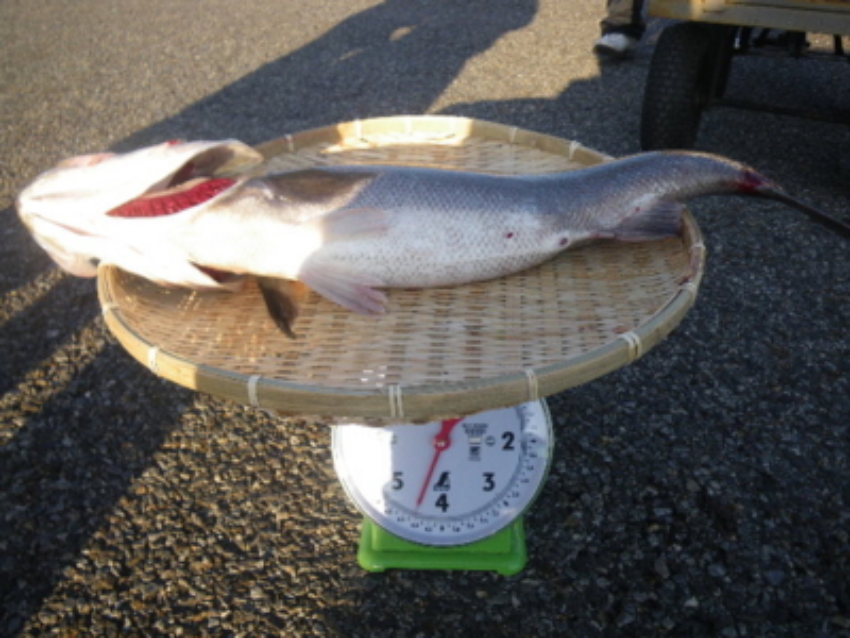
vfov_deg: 49.7
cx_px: 425
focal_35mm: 28
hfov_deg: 63.4
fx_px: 688
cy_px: 319
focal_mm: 5
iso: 50
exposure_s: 1/160
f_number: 3.5
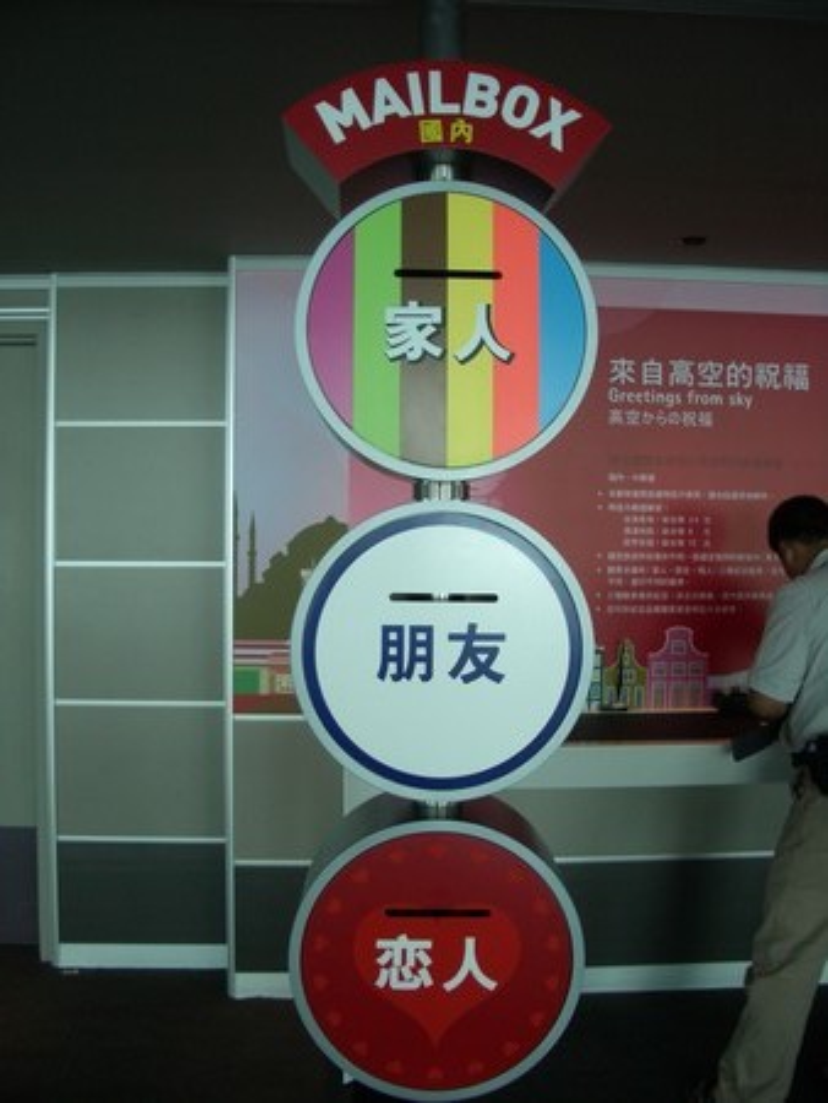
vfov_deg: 52.6
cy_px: 552
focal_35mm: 35
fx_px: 1115
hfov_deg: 40.7
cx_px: 414
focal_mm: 5.8
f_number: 2.6
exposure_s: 1/80
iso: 100
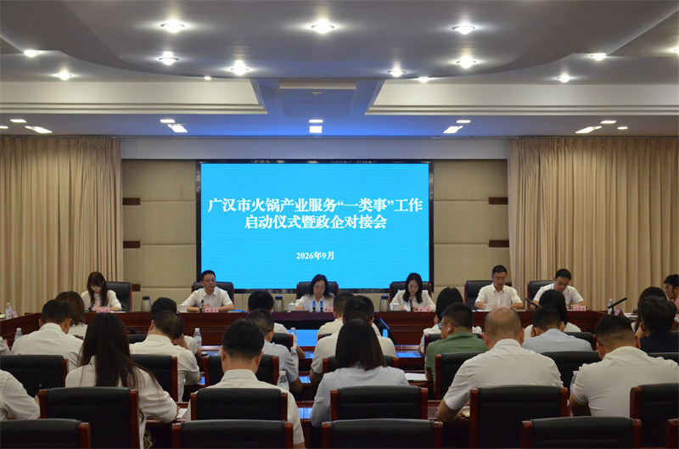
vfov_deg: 22.5
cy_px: 224
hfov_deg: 33.5
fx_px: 1129
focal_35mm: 60
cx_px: 340
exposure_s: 1/200
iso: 2500
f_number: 6.3
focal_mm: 40
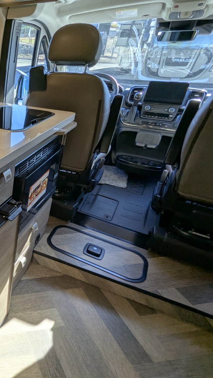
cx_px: -36
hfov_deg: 37.4
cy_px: 184
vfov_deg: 76.3
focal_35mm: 24
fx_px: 241
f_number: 2.2
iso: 40
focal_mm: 2.35
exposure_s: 1/187
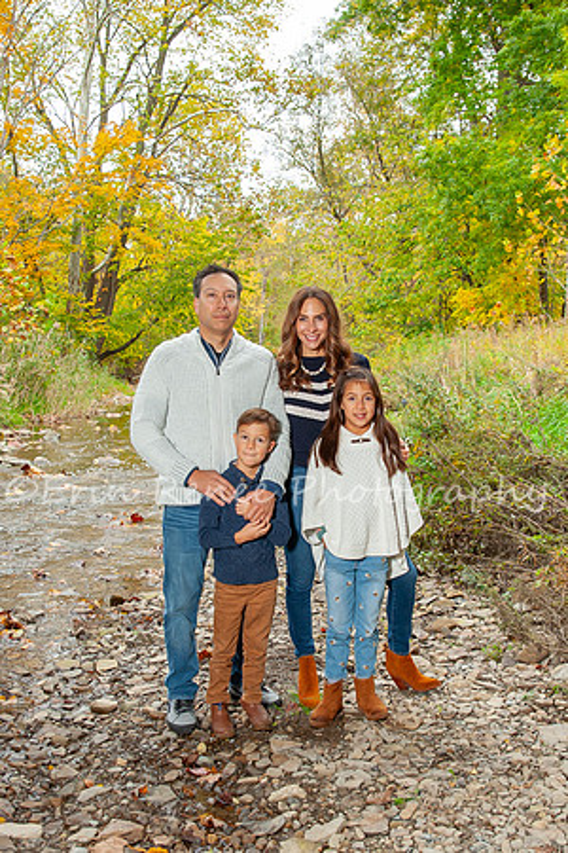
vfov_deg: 49.8
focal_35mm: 39
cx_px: 306
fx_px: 917
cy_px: 459
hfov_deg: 34.4
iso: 400
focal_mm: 24
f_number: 3.2
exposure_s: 1/125
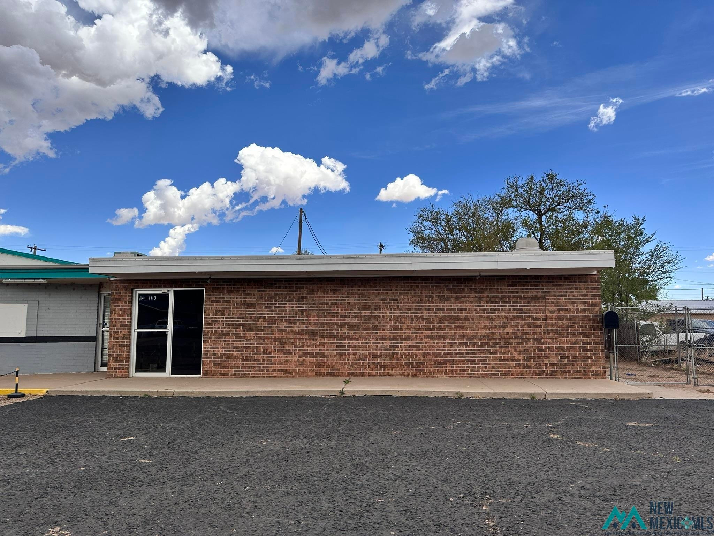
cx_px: 357
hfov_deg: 71.6
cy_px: 268
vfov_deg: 56.8
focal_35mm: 24
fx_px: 495
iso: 80
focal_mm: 6.86
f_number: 1.78
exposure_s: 1/2882
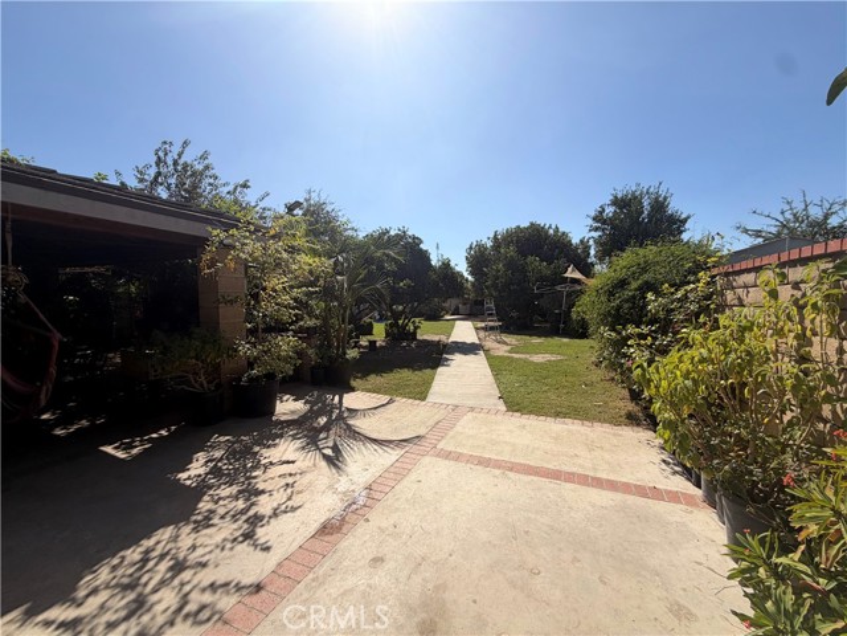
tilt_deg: -1.5
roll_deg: +0.4
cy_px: 318
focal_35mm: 14
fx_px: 343
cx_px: 424
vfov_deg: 85.7
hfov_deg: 102.1
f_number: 2.2
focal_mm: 2.22
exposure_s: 1/1312
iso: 20
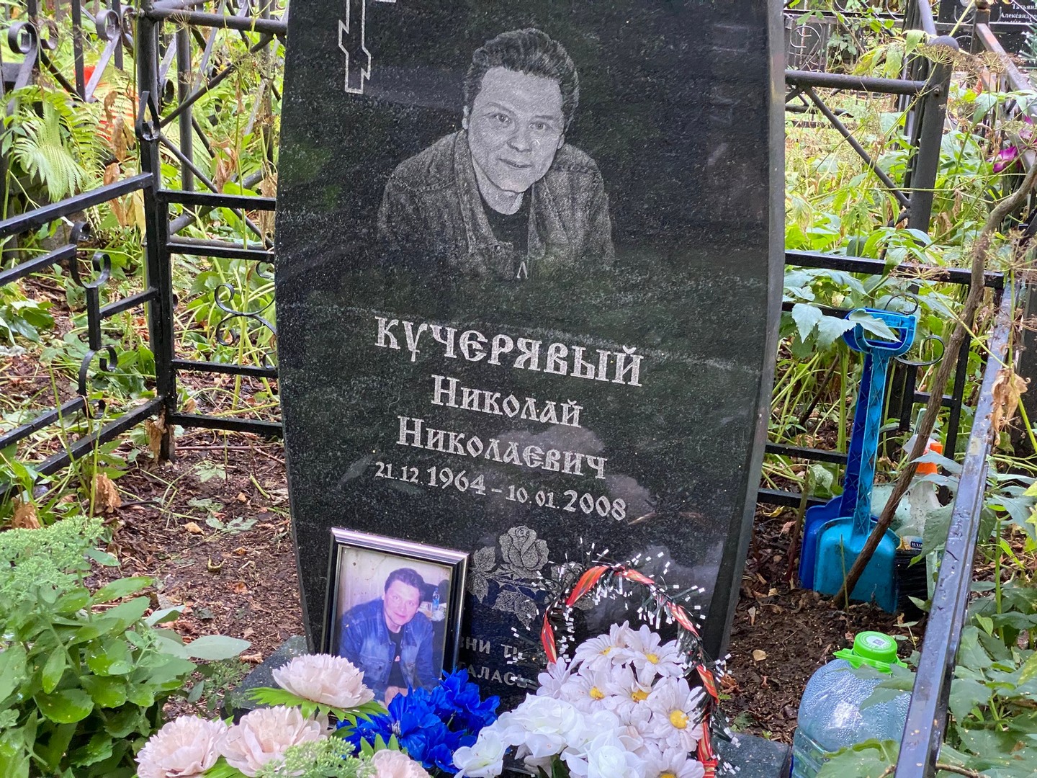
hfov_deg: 36.8
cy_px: 389
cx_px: 518
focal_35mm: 52
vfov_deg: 28.0
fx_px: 1558
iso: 400
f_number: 2
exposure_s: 1/60
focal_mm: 6
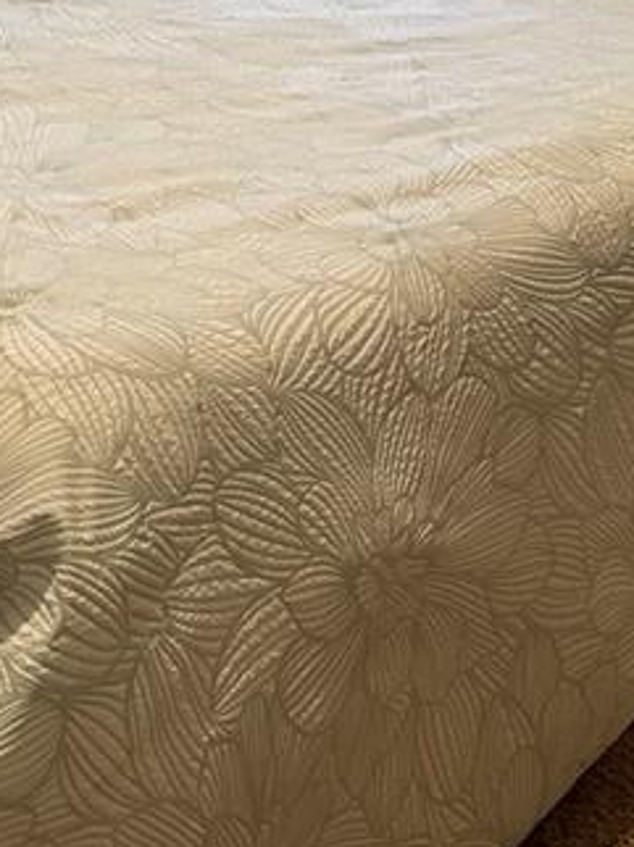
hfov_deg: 15.2
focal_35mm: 97
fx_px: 2372
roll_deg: -0.7
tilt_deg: -12.3
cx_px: 160
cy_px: -424
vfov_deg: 18.1
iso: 125
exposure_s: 1/60
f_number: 1.5
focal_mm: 5.7
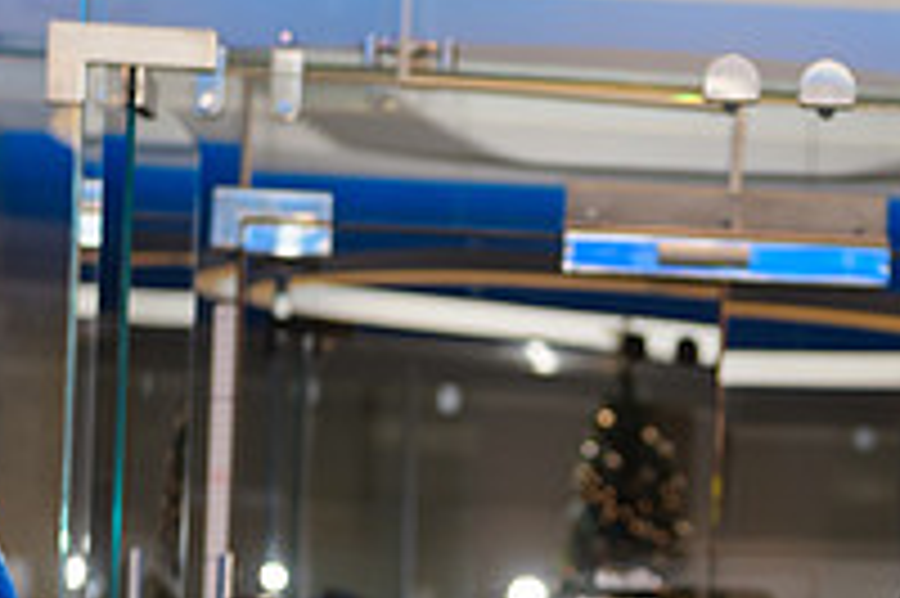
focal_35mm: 174
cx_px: 842
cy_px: 789
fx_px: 4346
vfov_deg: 7.8
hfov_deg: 11.7
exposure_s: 1/125
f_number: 3.2
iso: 400
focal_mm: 60
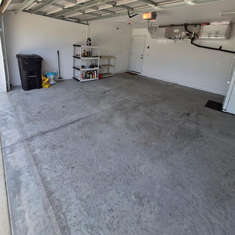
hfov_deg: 87.4
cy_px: 76
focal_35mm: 16
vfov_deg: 84.0
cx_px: 113
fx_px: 123
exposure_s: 1/572
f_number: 2.2
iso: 50
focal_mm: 1.74
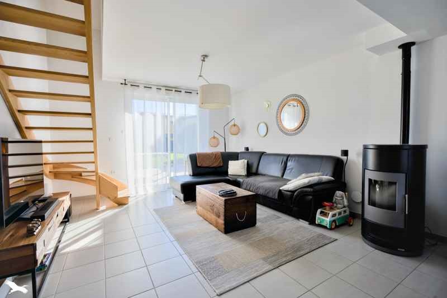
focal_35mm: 16
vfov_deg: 73.7
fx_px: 199
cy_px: 149
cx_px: 224
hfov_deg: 96.7
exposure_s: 1/1000
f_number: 8
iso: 800
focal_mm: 16
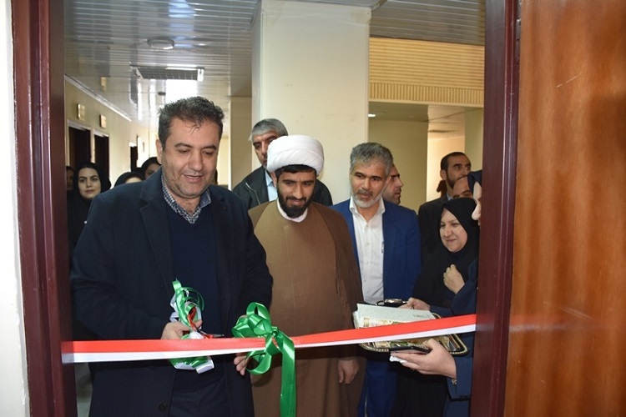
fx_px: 469
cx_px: 313
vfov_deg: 47.9
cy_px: 208
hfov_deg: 67.4
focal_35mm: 27
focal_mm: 18
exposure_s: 1/60
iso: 720
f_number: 3.5
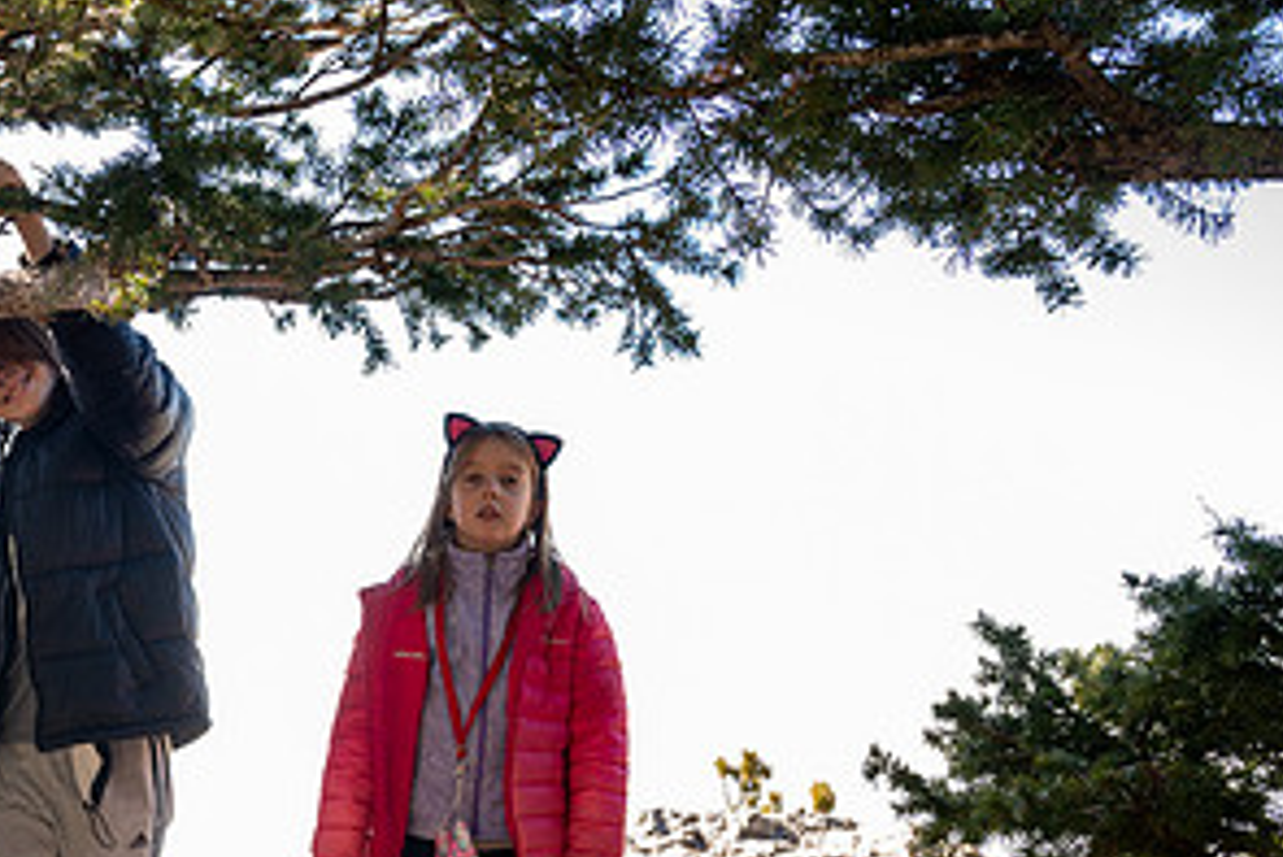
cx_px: 152
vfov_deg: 25.2
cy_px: 783
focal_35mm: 52
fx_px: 1854
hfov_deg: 36.1
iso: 200
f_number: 5.6
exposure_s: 1/80
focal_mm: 26.5
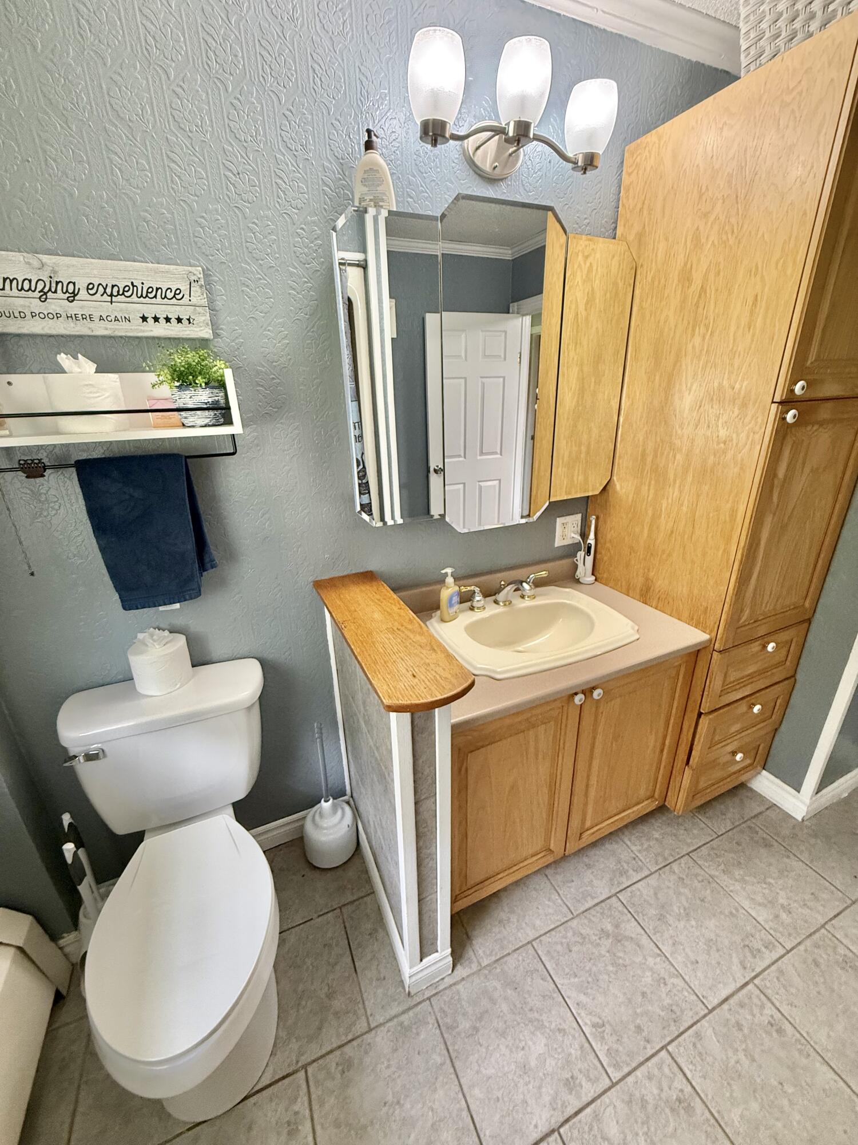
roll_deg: +1.4
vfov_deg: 102.1
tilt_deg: -20.9
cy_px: 572
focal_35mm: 14
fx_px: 463
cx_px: 429
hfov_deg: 85.7
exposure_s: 1/60
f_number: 2.2
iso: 400
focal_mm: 2.22
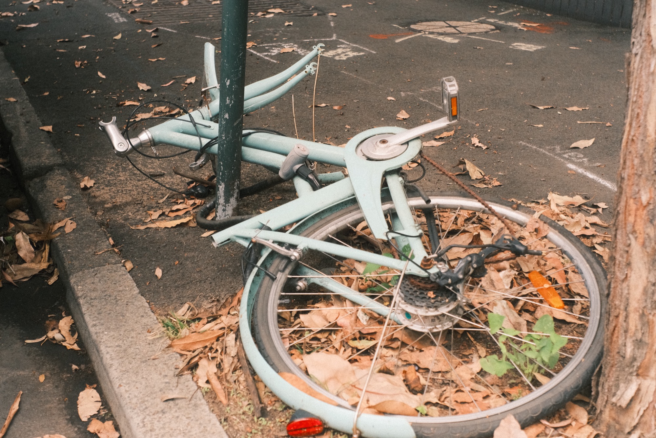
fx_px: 765
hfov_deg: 46.4
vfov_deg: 31.9
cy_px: 219
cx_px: 328
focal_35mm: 42
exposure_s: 1/800
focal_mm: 28
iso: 2000
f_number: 4.5
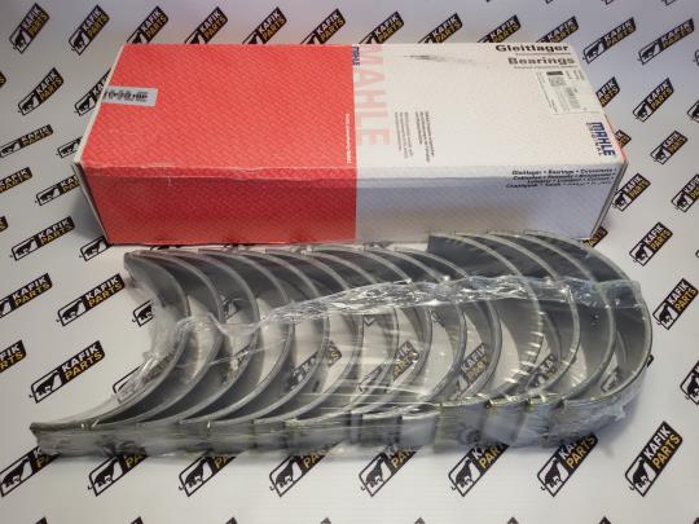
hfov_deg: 58.4
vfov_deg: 45.4
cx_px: 350
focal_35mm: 31
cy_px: 262
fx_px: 626
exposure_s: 1/33
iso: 40
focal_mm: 2.93
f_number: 2.4
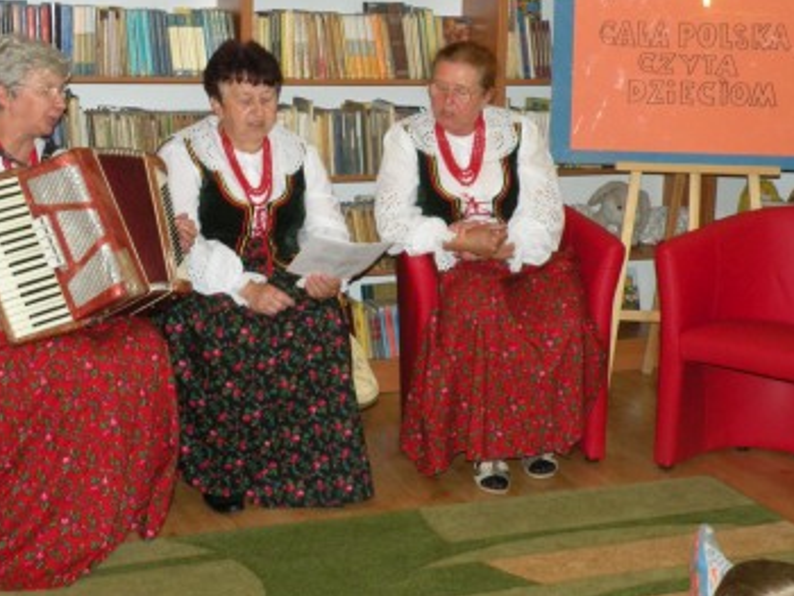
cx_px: 404
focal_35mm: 60
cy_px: 232
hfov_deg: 32.2
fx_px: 1377
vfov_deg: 24.4
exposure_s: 1/60
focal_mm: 7.4
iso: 193
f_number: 3.2
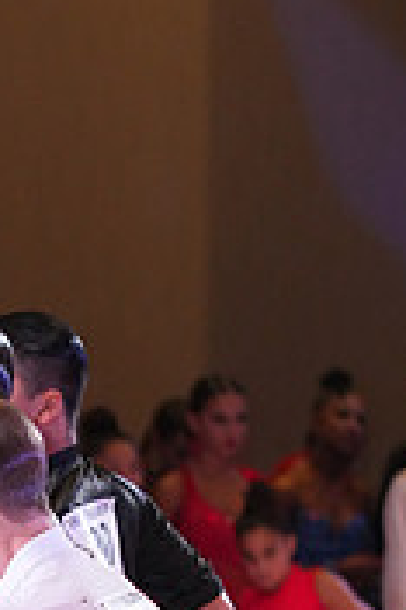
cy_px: 860
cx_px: -231
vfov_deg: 4.2
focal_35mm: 492
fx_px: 8339
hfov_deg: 2.8
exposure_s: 1/250
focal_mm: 149
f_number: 4.5
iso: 3200
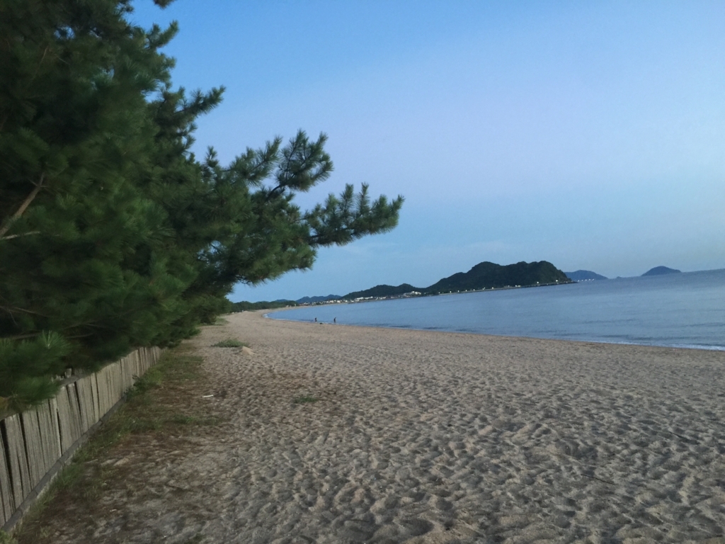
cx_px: 362
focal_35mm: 29
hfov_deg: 61.7
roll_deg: +4.3
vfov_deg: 48.2
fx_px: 607
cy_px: 272
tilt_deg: +2.7
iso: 64
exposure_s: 1/4
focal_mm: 4.15
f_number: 2.2
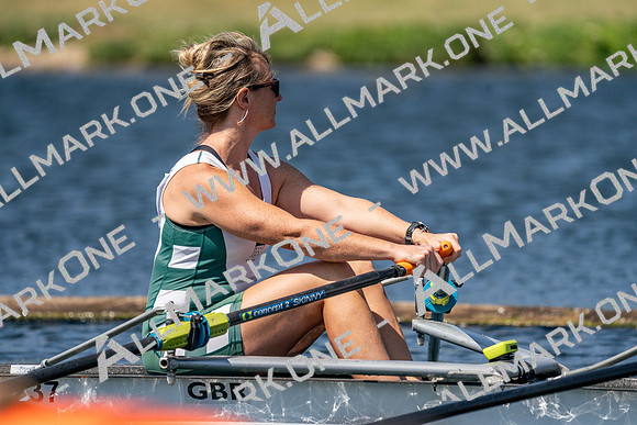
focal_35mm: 470
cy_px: 212
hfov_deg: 4.4
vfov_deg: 2.9
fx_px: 8318
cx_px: 318
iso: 250
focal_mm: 470
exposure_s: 1/2000
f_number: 6.3
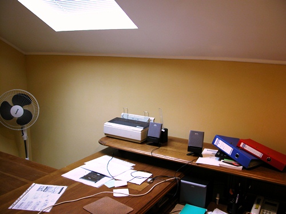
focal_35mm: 35
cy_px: 107
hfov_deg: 52.6
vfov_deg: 40.7
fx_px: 289
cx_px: 143
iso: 100
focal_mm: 8.9
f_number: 2.8
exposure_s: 1/12.7
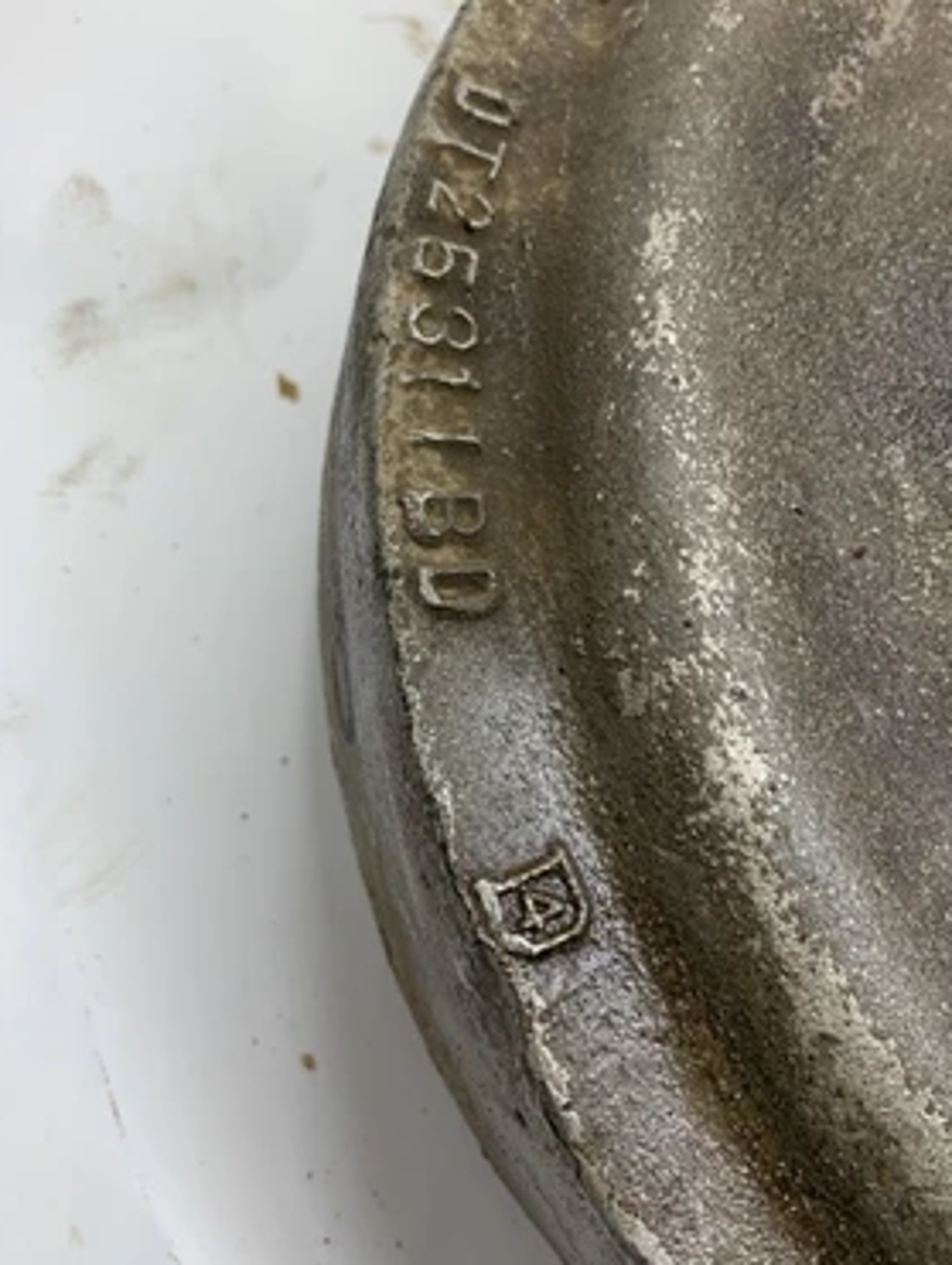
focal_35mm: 28
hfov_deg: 49.8
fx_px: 1025
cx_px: 502
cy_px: 597
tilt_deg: -66.9
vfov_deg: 63.3
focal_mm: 4.25
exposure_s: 1/122
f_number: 1.8
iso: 32
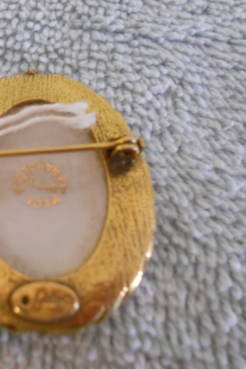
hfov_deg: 29.0
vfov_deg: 43.6
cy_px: 186
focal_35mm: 45
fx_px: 461
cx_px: 38
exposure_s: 1/10
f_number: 3.5
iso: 400
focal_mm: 5.8
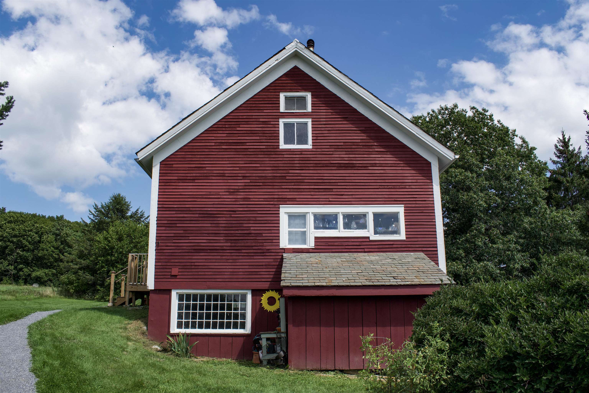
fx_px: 491
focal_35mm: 30
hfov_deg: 61.9
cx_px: 294
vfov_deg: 43.6
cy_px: 196
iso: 100
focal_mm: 20
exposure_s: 1/250
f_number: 8
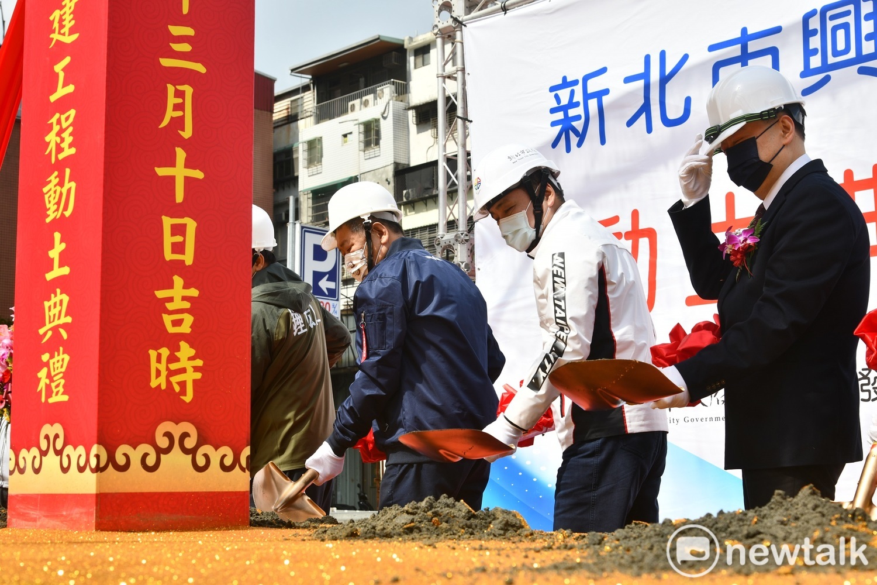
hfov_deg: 38.2
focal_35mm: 52
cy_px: 292
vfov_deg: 26.0
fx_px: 1267
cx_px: 438
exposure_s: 1/250
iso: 180
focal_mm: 52
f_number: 11
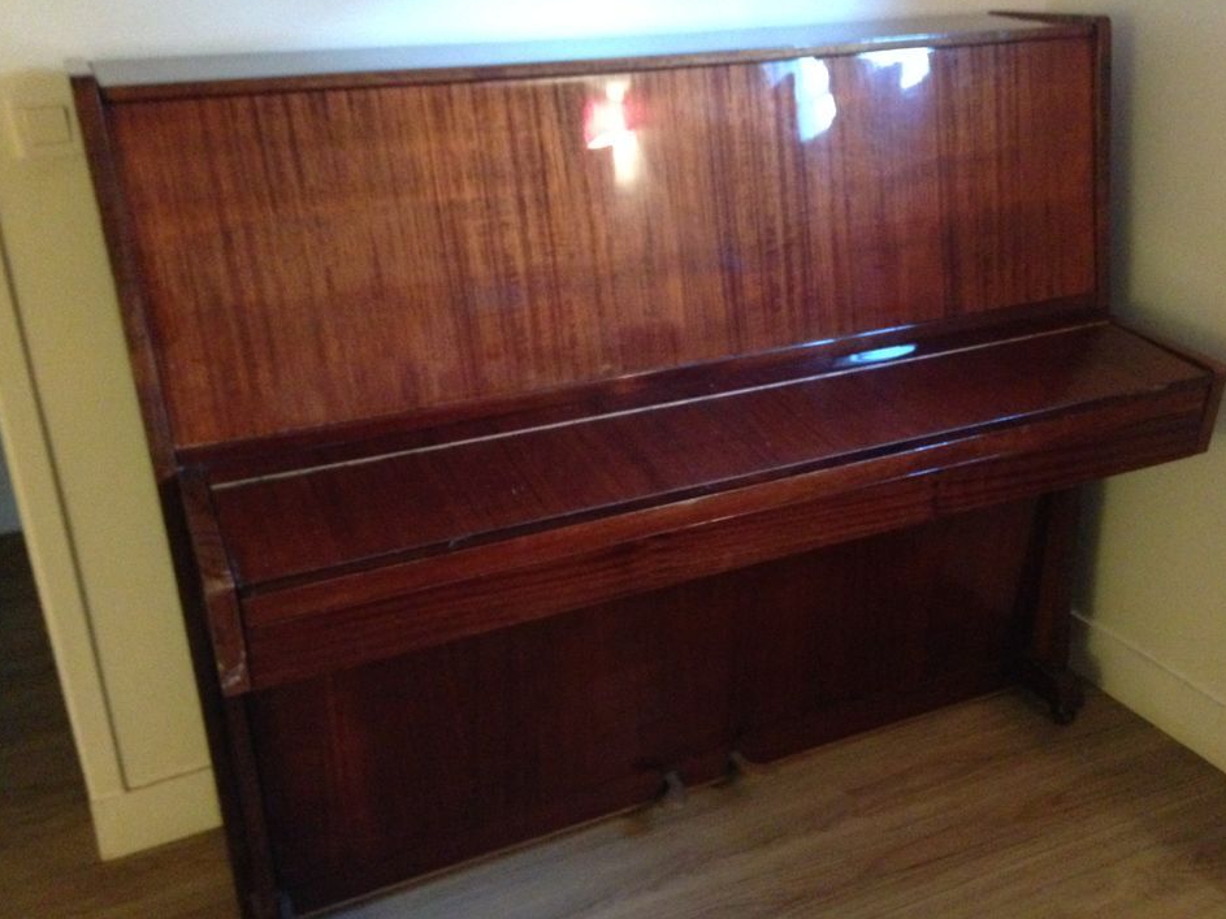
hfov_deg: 52.6
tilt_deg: -23.0
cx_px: 641
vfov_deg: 40.7
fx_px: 1239
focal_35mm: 35
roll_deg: +0.5
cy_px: 472
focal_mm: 4.12
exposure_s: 1/15
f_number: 2.4
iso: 800
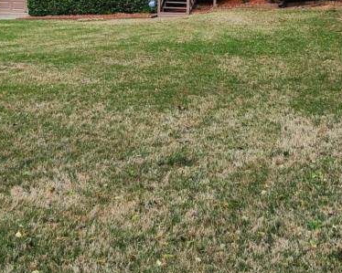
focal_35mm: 72
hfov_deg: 26.4
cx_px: 191
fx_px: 729
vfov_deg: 20.0
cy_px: -50
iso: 20
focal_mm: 5.4
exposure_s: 1/357
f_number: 1.8
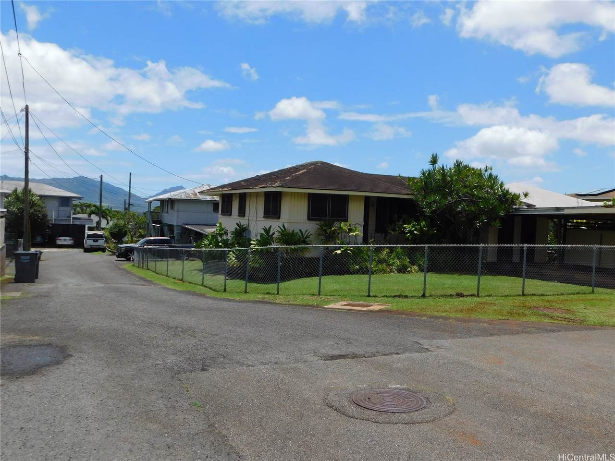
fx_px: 533
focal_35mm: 30
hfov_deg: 60.0
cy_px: 230
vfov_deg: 46.8
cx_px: 308
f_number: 6.4
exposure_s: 1/500
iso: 125
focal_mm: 5.3
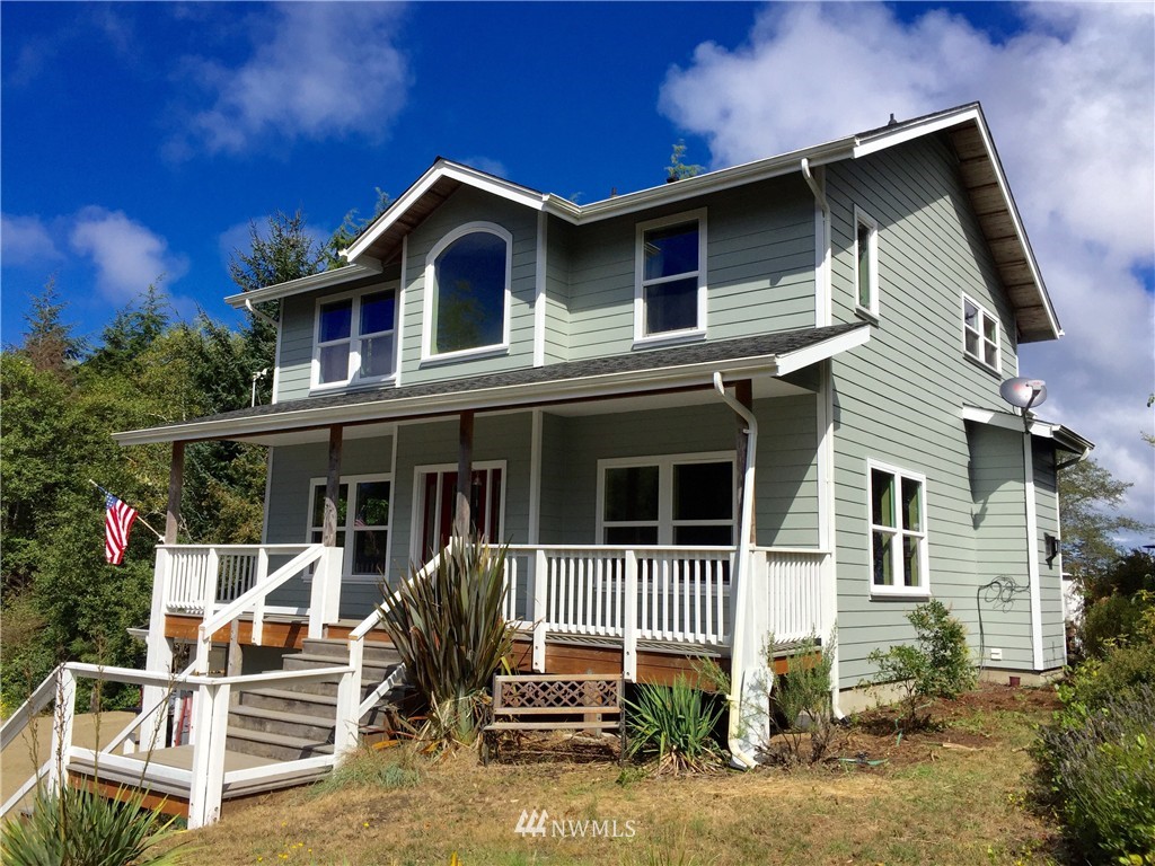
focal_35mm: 29
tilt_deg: +10.3
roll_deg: -2.1
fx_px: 968
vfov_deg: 48.2
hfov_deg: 61.7
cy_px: 433
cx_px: 578
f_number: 2.2
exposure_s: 1/3597
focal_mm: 4.15
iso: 32
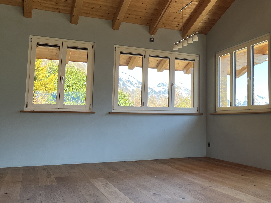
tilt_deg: +6.8
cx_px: 202
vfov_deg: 35.0
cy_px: 80
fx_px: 321
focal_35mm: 41
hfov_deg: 44.3
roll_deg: +0.0
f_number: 1.5
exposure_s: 1/199
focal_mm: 5.7
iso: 50
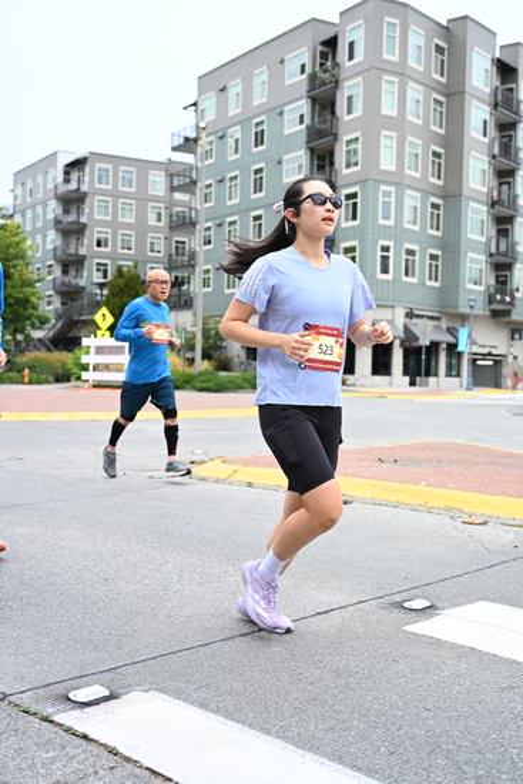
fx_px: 936
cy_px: 392
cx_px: 262
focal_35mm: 43
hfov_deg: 31.2
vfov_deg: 45.4
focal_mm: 43
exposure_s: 1/800
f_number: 4
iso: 1600
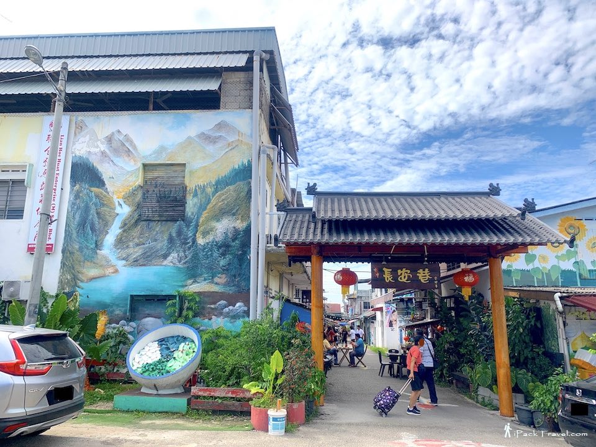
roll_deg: -0.1
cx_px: 298
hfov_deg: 67.3
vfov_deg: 53.1
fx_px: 448
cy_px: 224
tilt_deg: +12.6
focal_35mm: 26
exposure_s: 1/1163
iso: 25
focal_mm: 4.25
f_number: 1.8
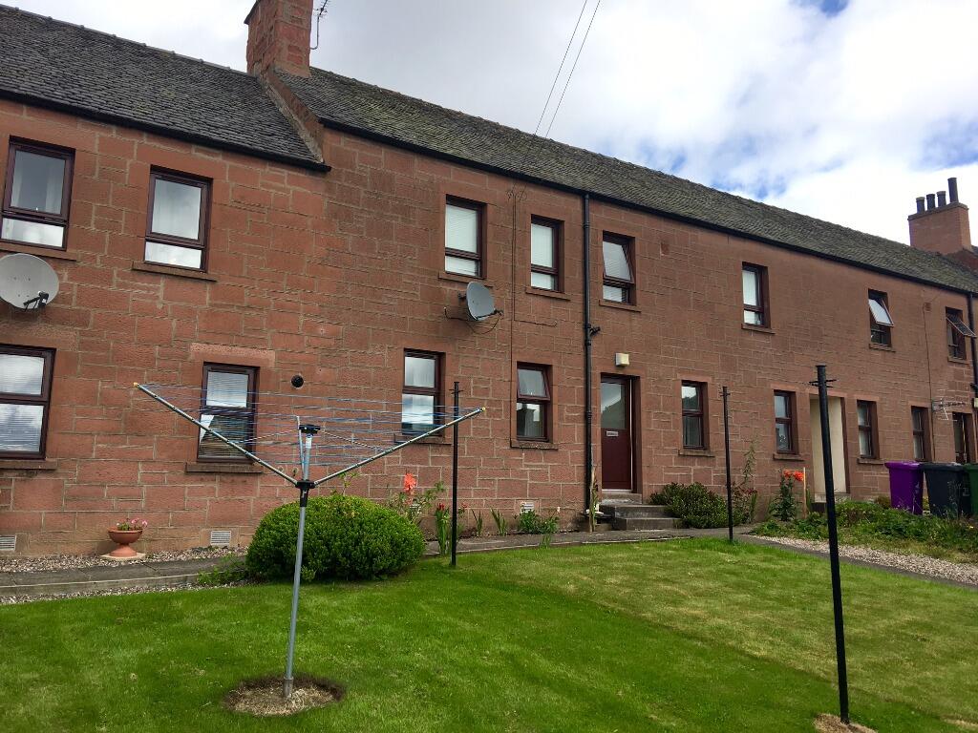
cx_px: 489
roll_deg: -1.1
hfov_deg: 61.7
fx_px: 819
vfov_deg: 48.2
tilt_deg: +9.2
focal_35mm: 29
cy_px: 366
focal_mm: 4.15
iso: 25
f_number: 2.2
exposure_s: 1/754
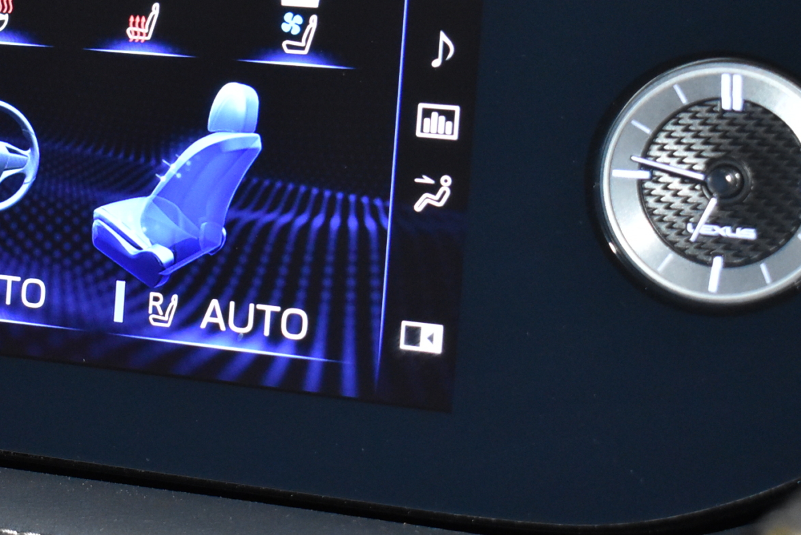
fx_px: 2540
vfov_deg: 12.0
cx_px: -56
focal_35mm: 114
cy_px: 184
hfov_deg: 17.4
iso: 2800
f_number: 5
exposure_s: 1/60
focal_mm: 35
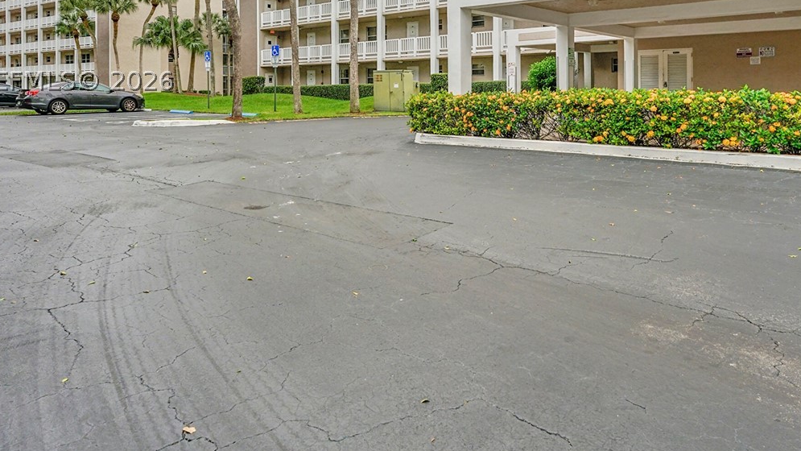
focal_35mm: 25
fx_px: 531
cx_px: 489
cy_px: 79
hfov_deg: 73.1
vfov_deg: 43.5
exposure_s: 1/160
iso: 400
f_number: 8
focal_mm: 14
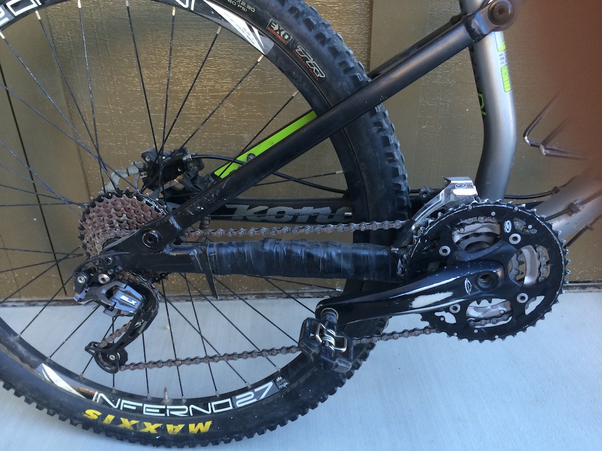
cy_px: 226
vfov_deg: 46.8
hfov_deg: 60.0
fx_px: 522
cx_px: 301
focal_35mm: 30
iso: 40
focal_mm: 4.12
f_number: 2.2
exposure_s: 1/40
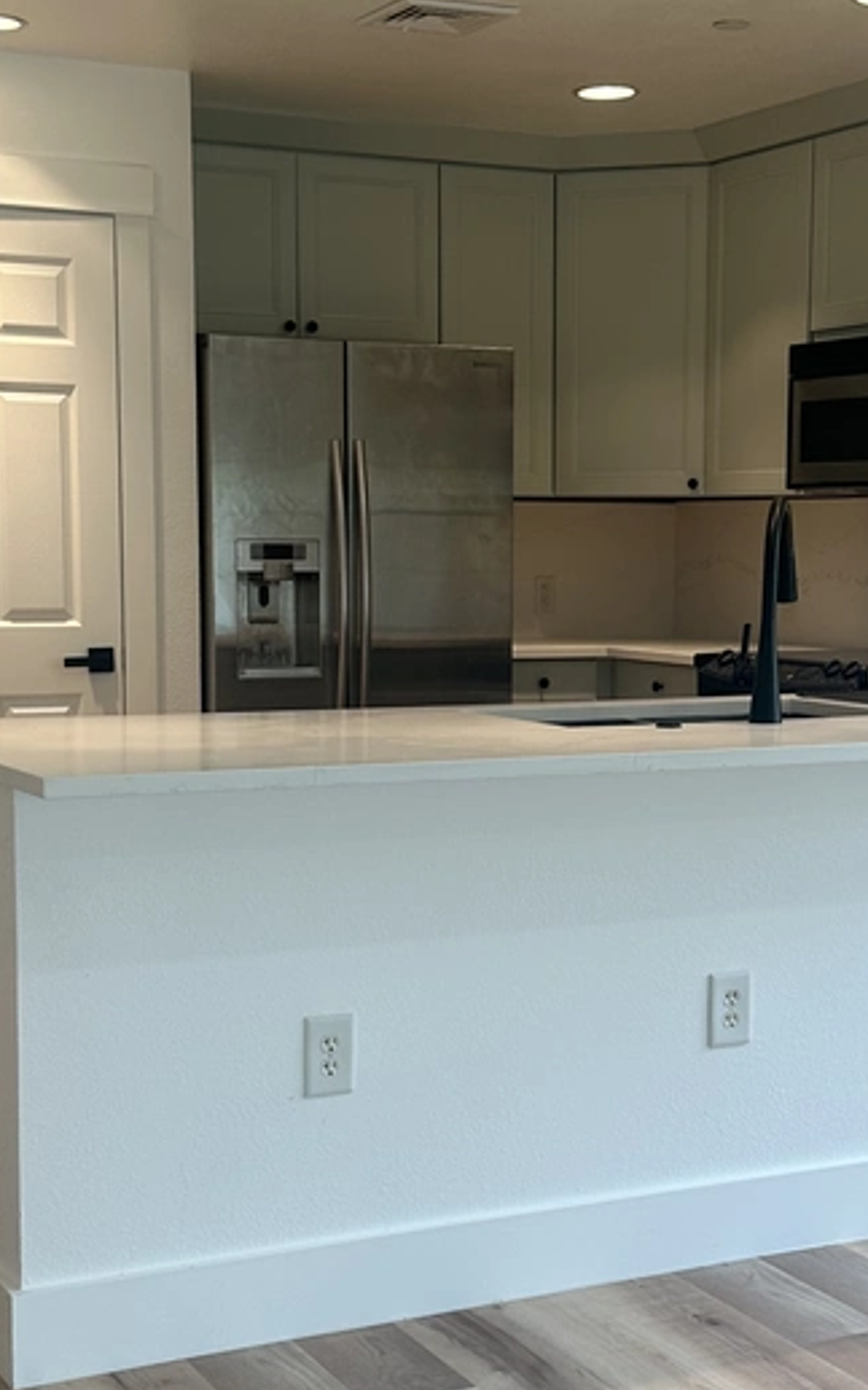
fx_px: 2234
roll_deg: -0.1
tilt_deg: -6.6
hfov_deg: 22.0
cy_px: 817
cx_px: 484
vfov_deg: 34.5
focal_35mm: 59
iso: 80
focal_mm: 6.86
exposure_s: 1/120
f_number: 1.78
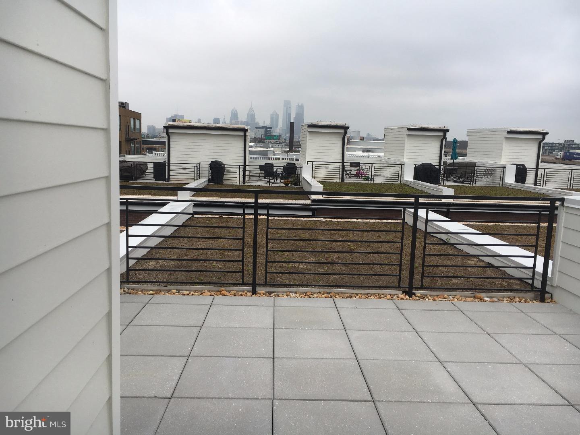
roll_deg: -1.7
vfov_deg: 48.2
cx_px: 290
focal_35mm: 29
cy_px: 218
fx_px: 486
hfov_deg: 61.7
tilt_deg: -7.2
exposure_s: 1/1399
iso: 25
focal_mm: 4.15
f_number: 2.2
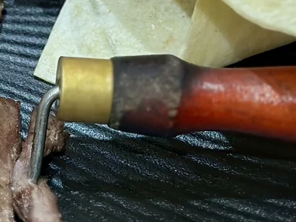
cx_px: -242
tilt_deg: -54.0
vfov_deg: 7.3
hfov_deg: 9.4
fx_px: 1718
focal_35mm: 201
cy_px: -66
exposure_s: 1/50
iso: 200
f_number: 1.78
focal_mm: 6.86
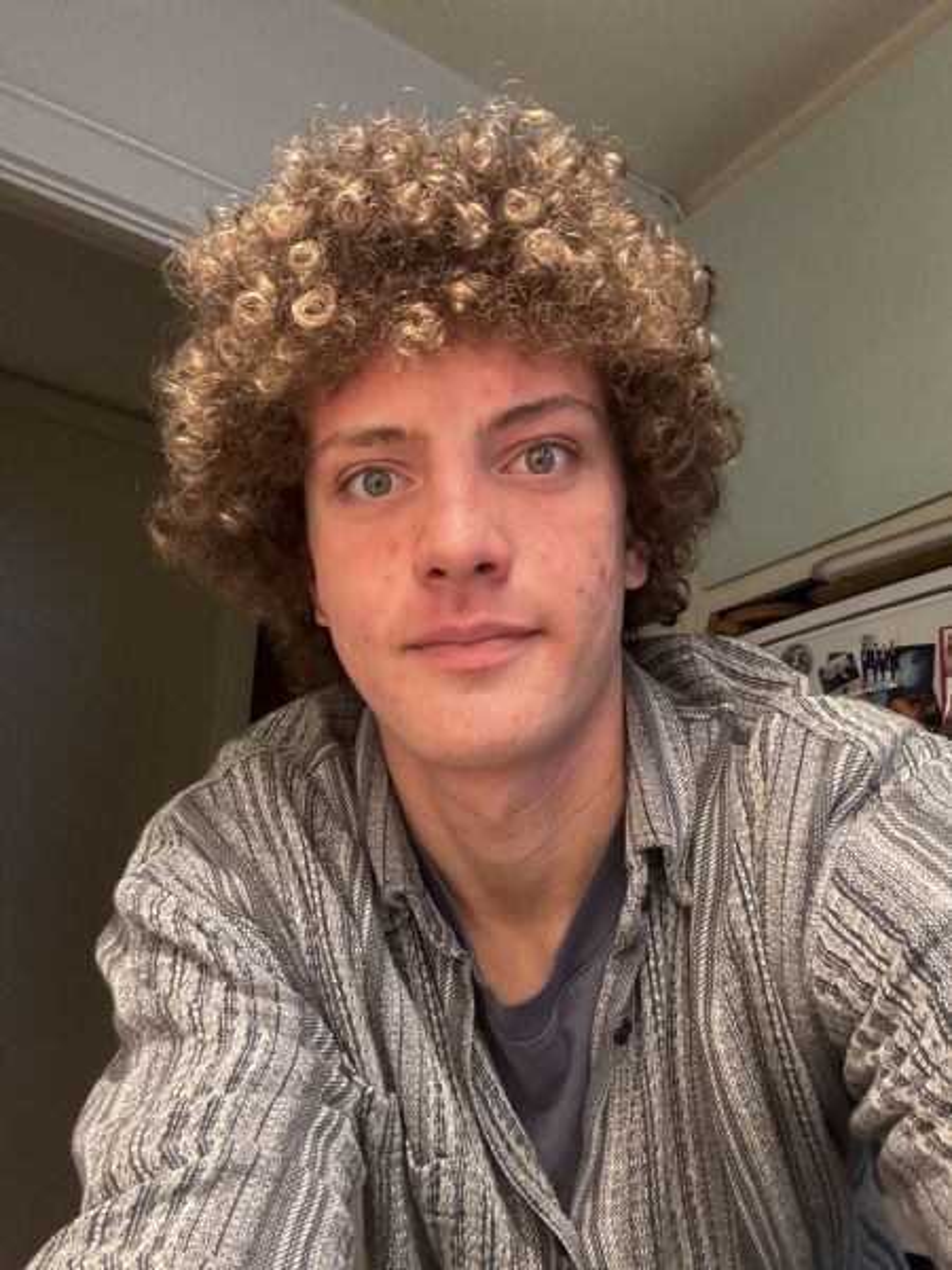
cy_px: 635
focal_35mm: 30
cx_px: 476
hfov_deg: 46.8
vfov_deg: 60.0
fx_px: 1100
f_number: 1.9
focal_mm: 2.69
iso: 200
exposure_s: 1/50
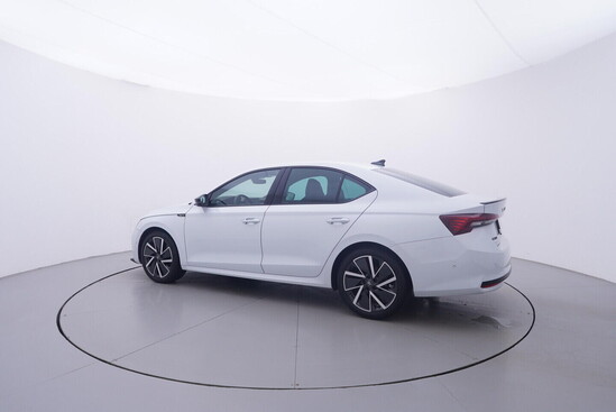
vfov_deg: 56.2
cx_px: 308
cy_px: 206
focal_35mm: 22
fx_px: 385
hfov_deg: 77.3
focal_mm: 15
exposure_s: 1/80
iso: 200
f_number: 5
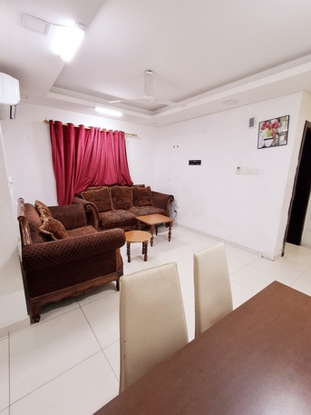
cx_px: 156
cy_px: 208
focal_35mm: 16
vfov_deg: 94.5
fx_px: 192
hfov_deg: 78.1
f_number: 2.2
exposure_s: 1/50
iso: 125
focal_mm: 1.64
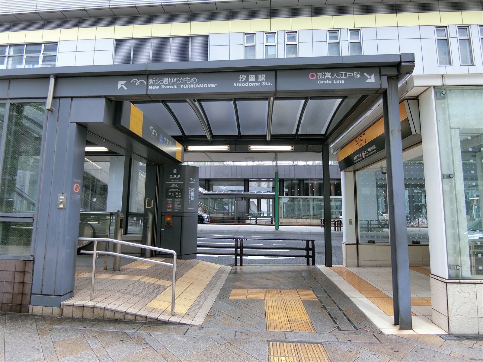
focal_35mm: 19
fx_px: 265
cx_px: 242
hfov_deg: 84.7
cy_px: 181
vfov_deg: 68.7
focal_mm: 4.06
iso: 80
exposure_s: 1/125
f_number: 2.7
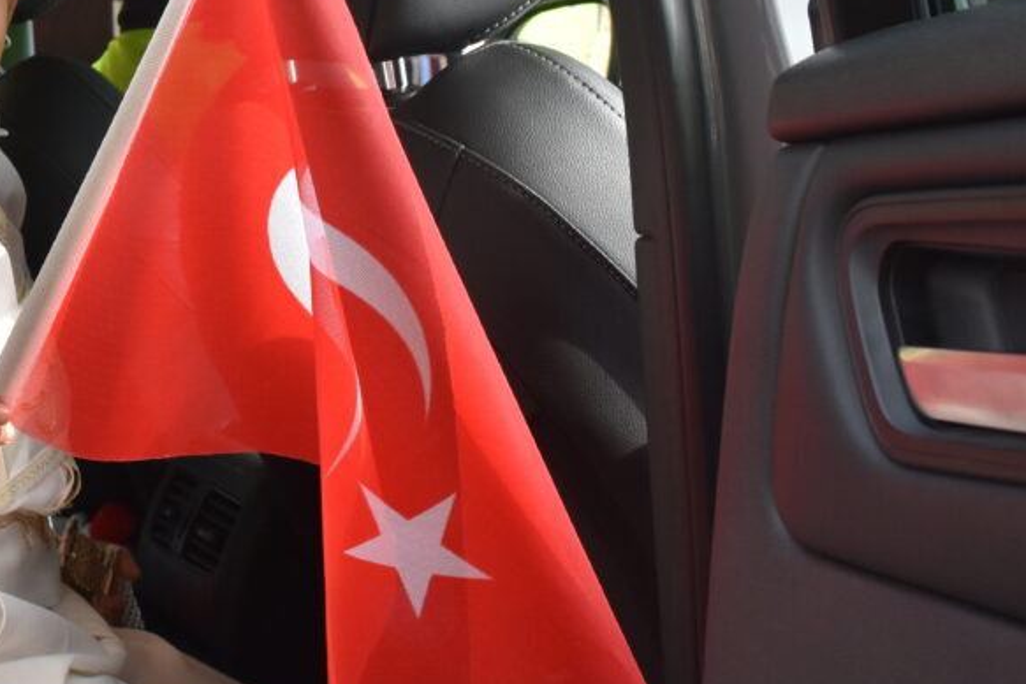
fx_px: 2252
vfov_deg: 17.1
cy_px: 103
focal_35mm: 79
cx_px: -95
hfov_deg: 24.0
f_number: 8
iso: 800
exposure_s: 1/400
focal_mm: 24
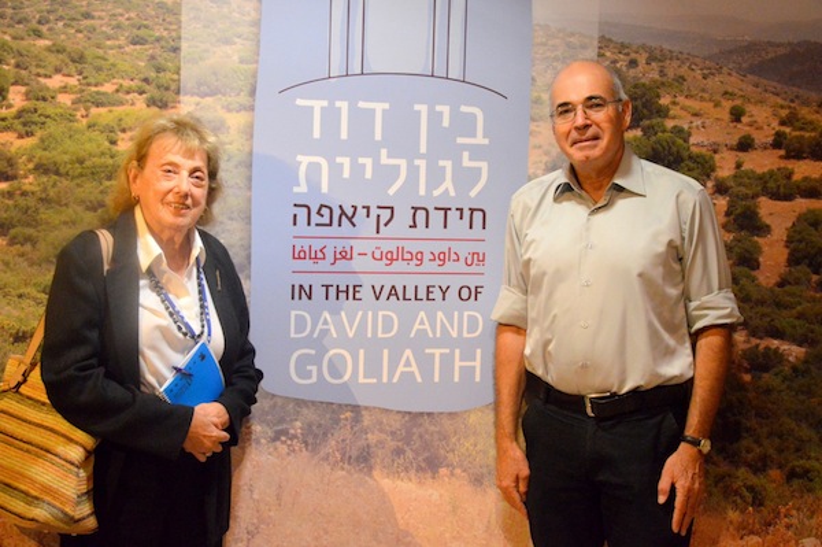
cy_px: 274
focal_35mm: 57
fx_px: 1300
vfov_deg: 23.7
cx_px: 411
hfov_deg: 35.1
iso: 3200
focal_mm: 38
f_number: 4.5
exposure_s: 1/60
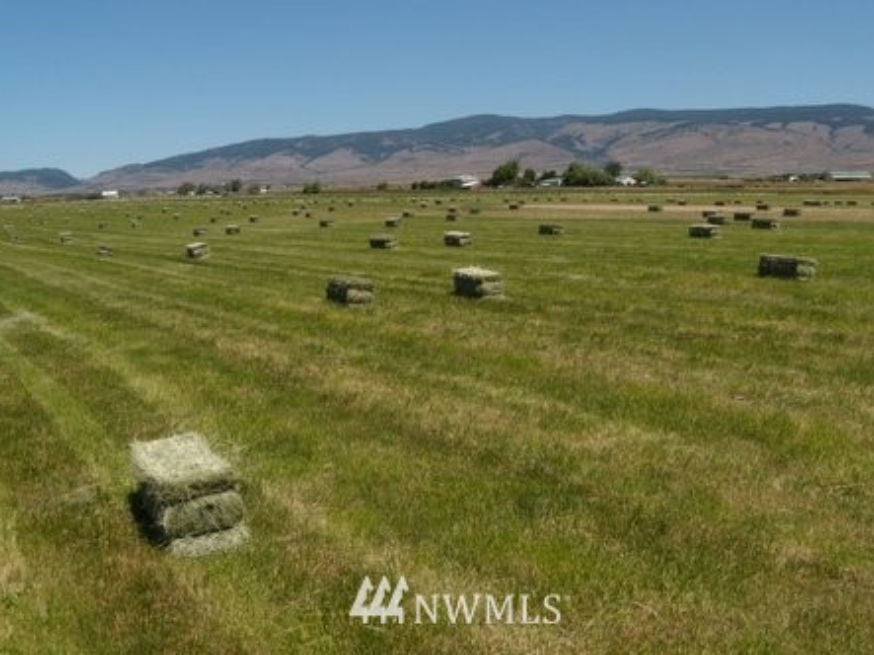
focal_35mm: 39
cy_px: 320
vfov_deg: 36.8
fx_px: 984
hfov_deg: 47.9
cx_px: 460
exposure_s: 1/250
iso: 80
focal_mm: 6.4
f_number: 8.5
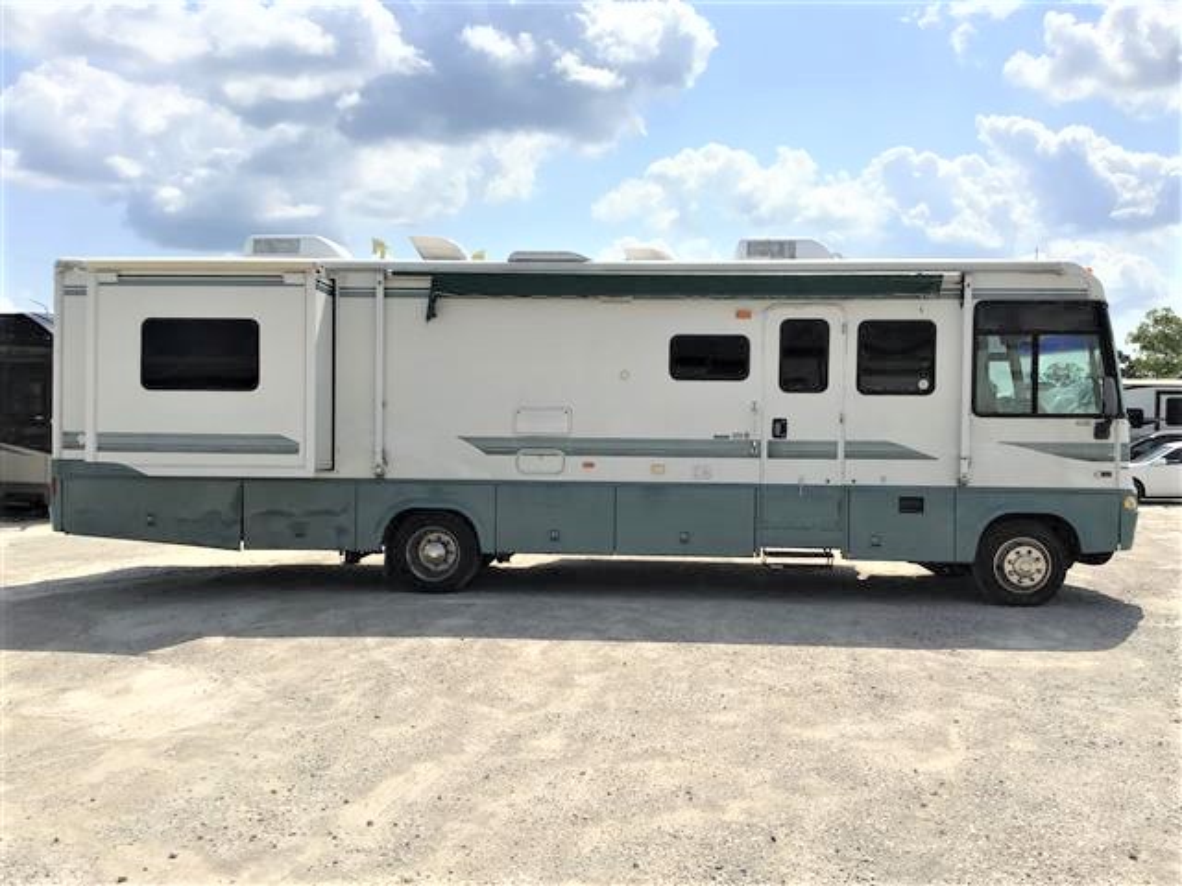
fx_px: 1059
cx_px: 591
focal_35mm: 31
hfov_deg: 58.4
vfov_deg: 45.4
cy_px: 443
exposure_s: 1/2809
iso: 25
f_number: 2.4
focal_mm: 3.3
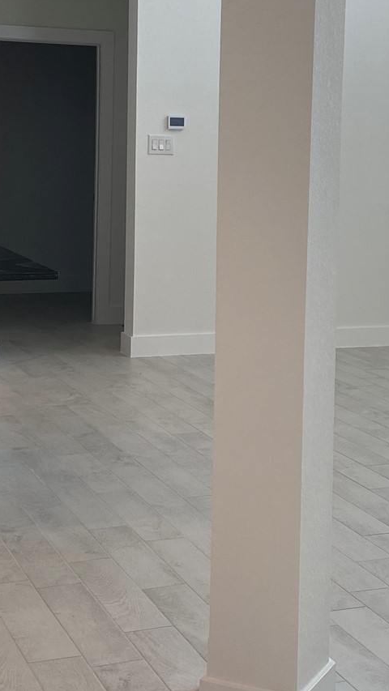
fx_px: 1247
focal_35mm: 68
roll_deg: -1.2
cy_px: 242
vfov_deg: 30.8
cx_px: 203
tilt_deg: -5.6
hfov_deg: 17.7
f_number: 1.8
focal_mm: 4.25
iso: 32
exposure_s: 1/156
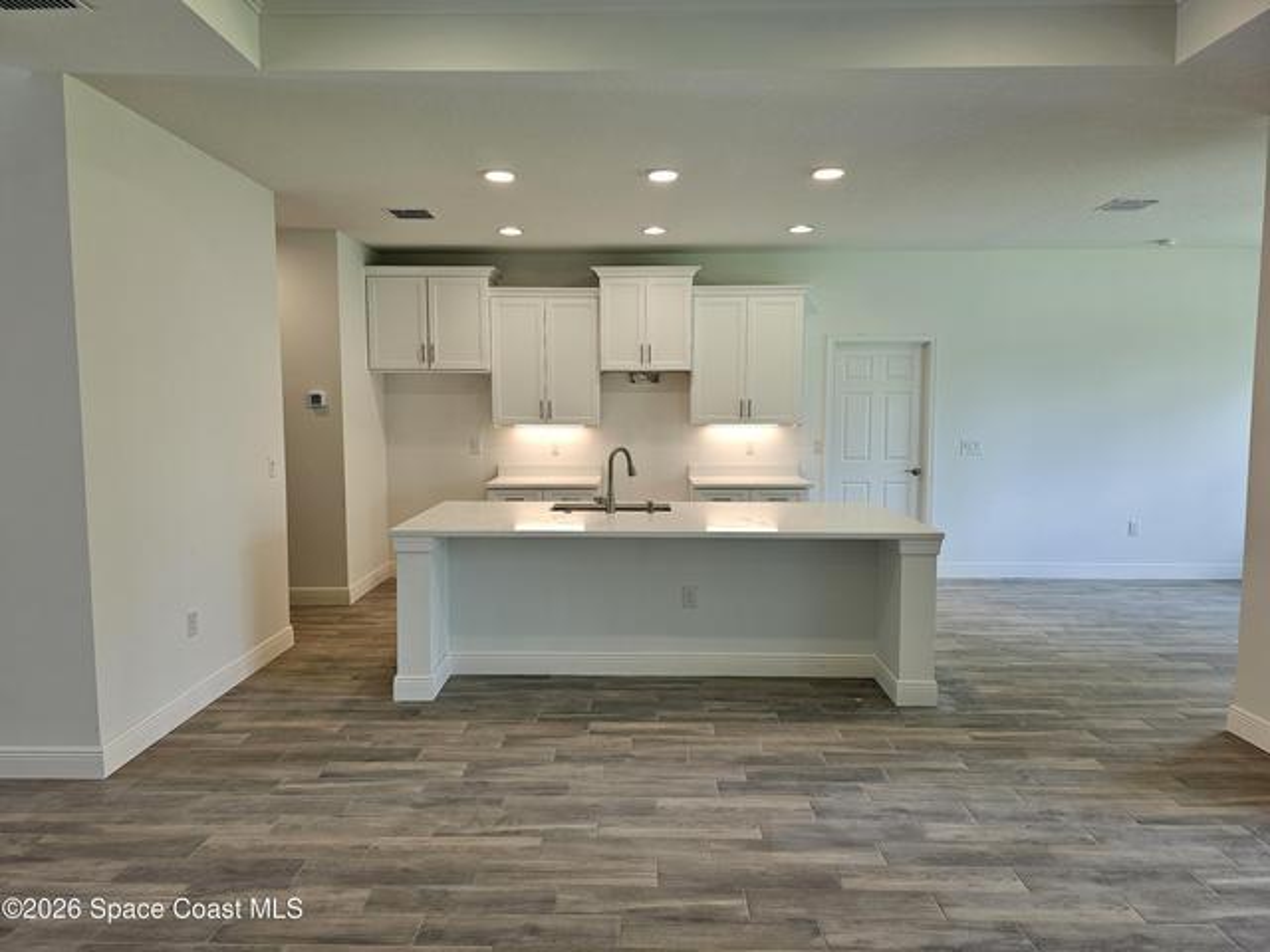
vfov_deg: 58.9
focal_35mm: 23
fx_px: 844
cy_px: 476
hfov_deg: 73.9
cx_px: 635
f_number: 1.7
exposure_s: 1/120
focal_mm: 6.3
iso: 80
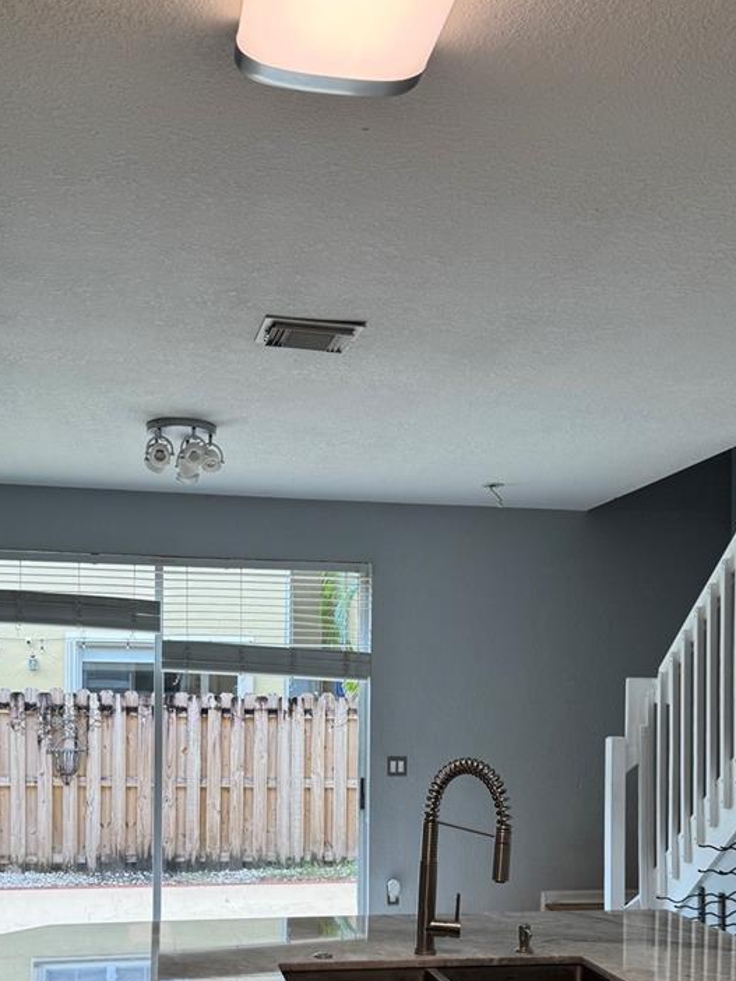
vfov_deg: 44.4
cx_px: 342
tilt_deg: -0.8
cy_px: 721
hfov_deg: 35.1
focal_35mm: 41
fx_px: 1162
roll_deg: +0.3
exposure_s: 1/204
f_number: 1.78
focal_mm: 6.76
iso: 64
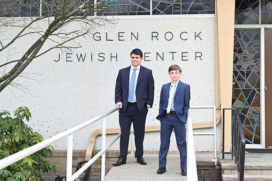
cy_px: 90
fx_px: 529
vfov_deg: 19.4
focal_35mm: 70
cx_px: 136
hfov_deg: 28.9
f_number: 6.3
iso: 250
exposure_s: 1/200
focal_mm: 70
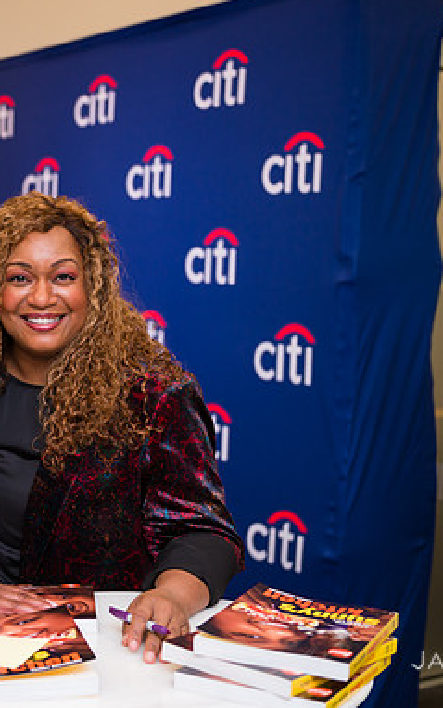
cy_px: 352
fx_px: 1255
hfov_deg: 19.7
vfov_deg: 31.5
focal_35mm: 65
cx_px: 52
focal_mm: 42
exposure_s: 1/200
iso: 400
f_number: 3.2
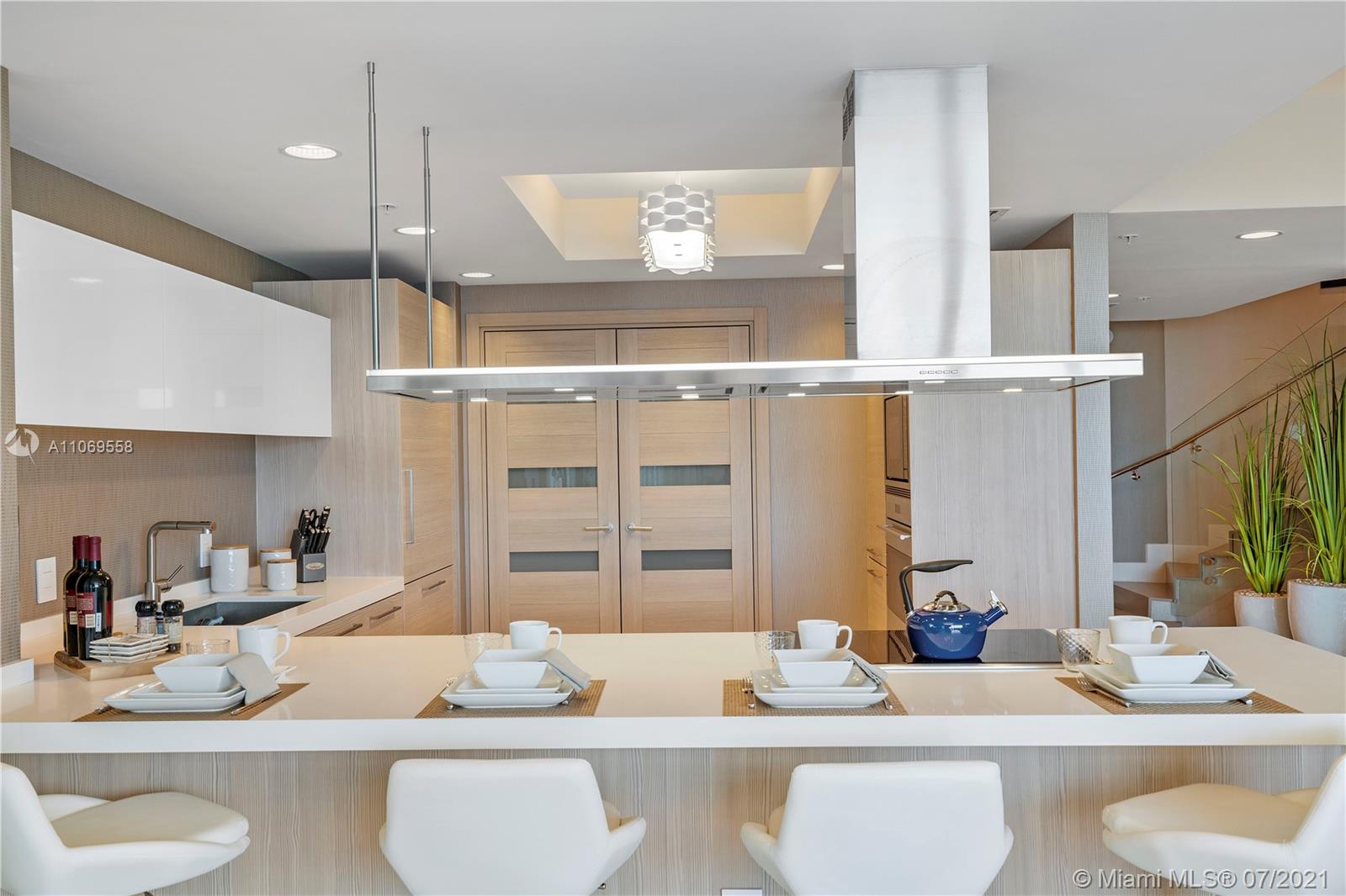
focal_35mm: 30
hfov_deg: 61.9
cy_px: 448
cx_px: 673
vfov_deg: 43.6
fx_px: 1121
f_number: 8
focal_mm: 30
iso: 320
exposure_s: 1/40
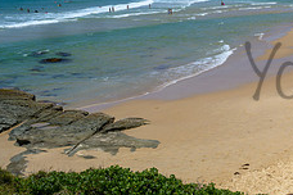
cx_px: 365
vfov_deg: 21.8
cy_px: 69
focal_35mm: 62
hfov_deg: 27.8
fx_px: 505
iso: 80
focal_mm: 24
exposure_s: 1/160
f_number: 16
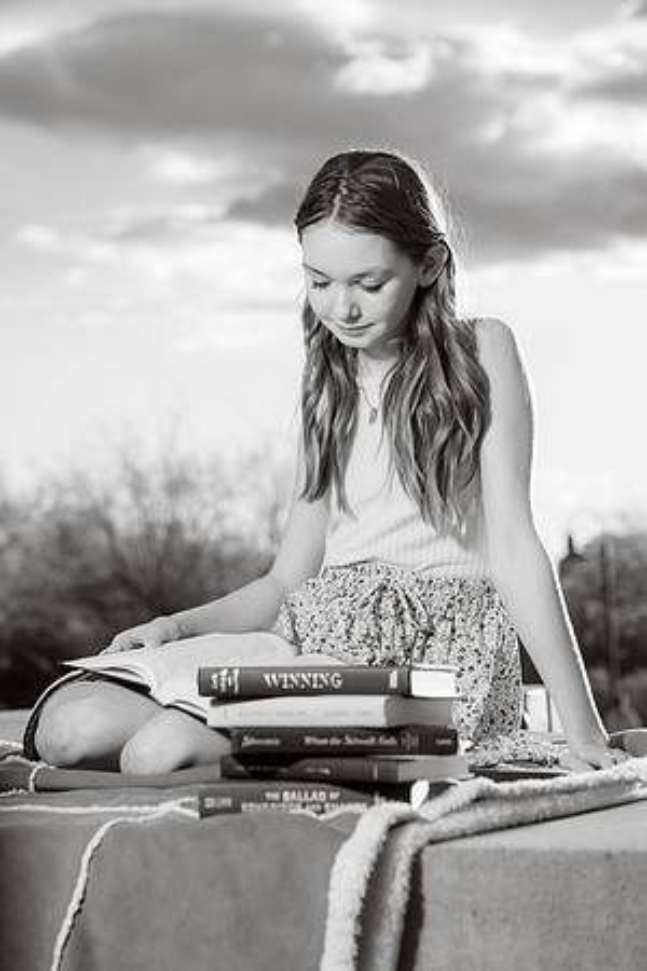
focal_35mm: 96
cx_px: 324
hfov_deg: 14.3
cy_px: 486
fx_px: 2588
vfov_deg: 21.2
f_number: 5.6
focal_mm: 96
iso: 100
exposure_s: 1/200
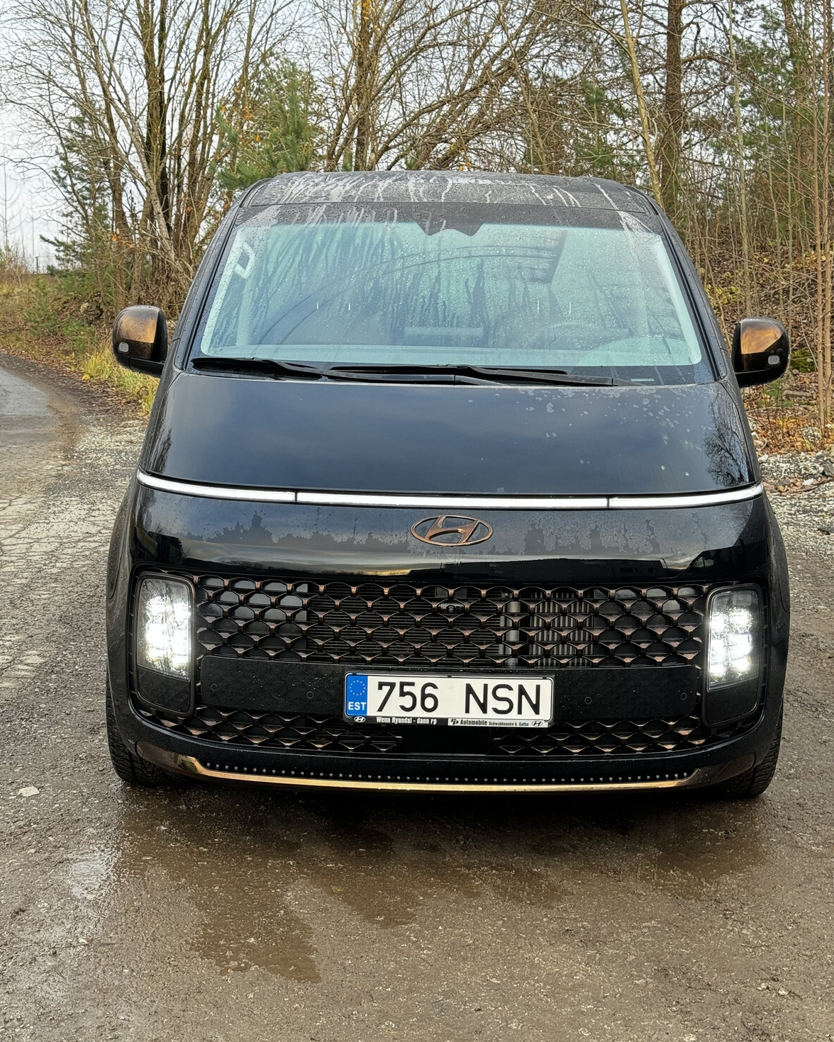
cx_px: 423
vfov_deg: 36.6
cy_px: 545
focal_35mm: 51
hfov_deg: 29.7
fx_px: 1574
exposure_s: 1/65
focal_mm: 6.76
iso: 100
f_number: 1.78
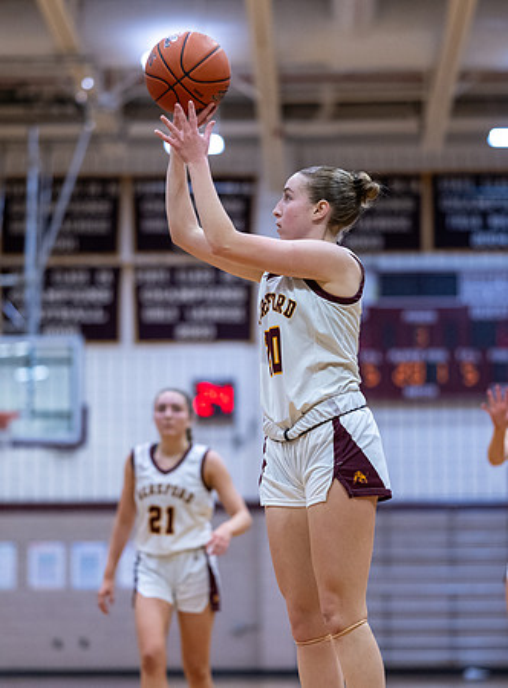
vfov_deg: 15.2
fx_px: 2585
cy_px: 348
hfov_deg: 11.2
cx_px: 262
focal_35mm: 131
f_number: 1.8
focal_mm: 85
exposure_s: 1/1250
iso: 2000
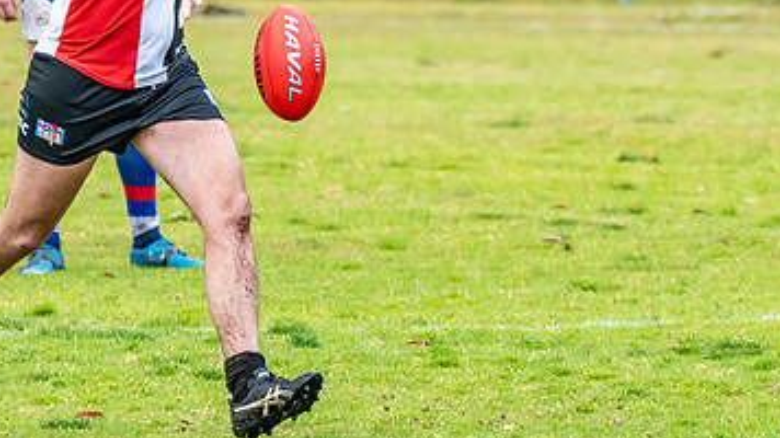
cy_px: 53
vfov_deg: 0.8
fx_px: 29567
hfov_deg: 1.5
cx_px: 215
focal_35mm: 1430
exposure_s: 1/1600
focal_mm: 460
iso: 1250
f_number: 7.1
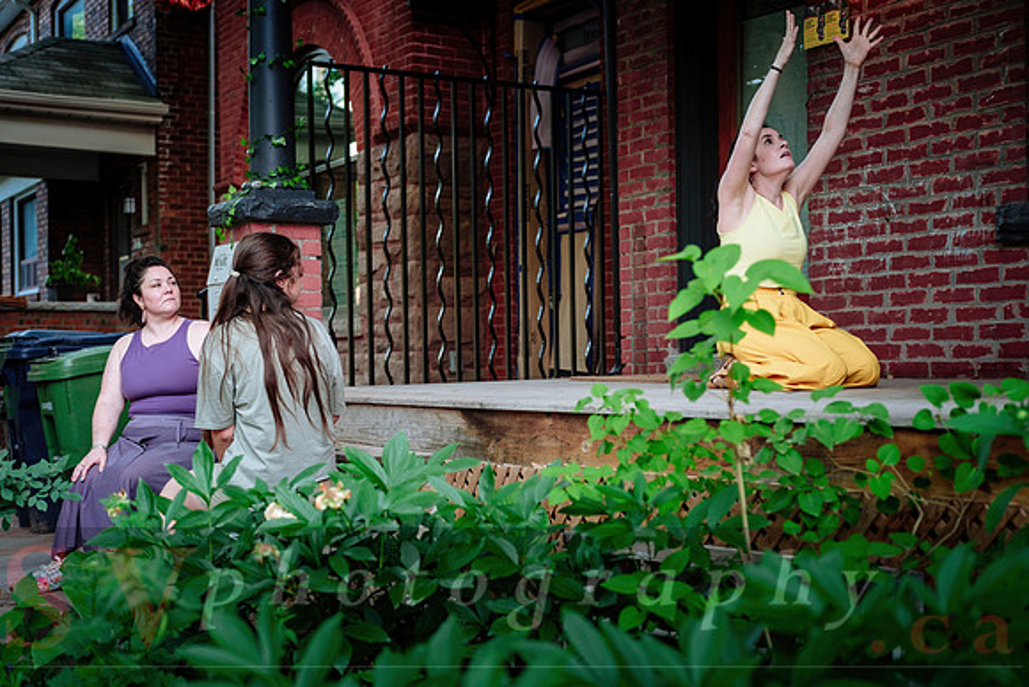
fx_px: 1272
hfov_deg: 44.0
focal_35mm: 44
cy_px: 388
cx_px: 515
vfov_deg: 30.2
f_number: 1.8
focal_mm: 25.9
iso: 500
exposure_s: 1/160
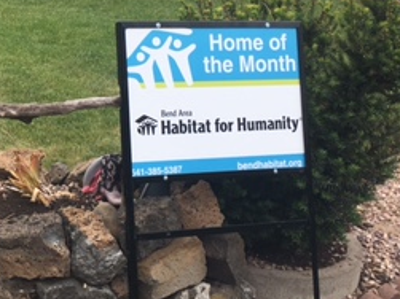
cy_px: 37
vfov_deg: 19.6
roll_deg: -0.5
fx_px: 855
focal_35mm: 74
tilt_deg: -11.4
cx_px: 6
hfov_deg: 25.2
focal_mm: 4.15
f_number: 2.2
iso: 25
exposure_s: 1/777
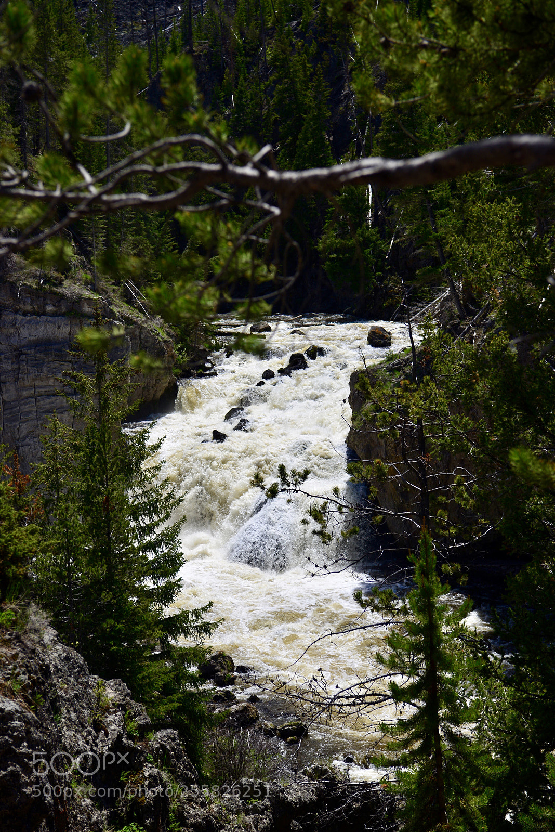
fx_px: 1617
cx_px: 278
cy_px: 416
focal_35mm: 70
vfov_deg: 28.8
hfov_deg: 19.5
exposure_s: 1/320
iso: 100
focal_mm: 70
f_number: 6.3
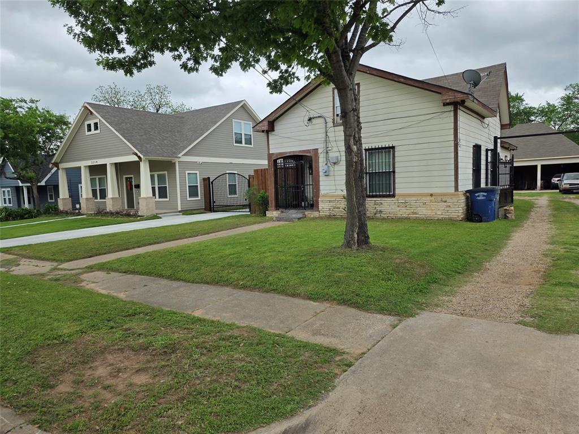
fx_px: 385
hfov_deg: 73.9
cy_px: 217
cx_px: 290
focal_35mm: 23
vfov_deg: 58.9
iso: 80
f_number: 1.7
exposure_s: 1/1406
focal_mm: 6.25
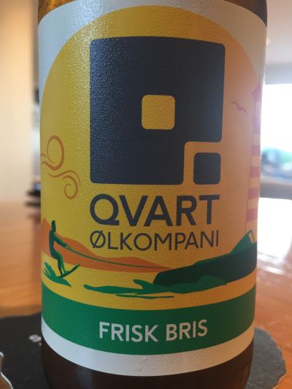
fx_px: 326
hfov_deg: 48.2
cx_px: 146
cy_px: 194
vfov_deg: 61.6
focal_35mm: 29
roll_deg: -1.9
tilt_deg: -4.5
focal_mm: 4.15
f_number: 2.2
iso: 160
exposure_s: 1/33
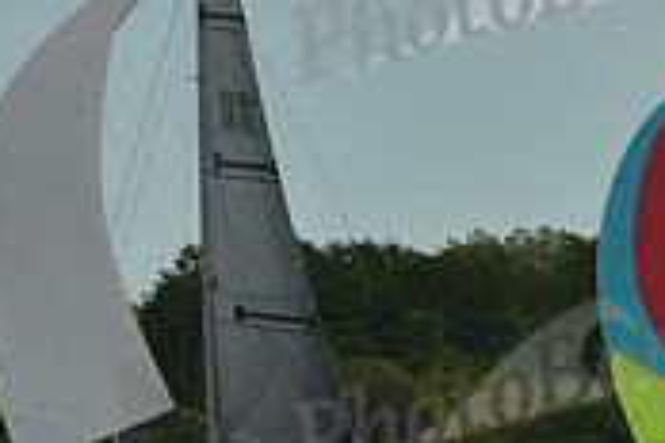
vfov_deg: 2.1
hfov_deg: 3.1
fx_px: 12302
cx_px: 1032
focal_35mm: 666
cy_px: 128
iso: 400
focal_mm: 200
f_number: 9
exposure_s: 1/1250
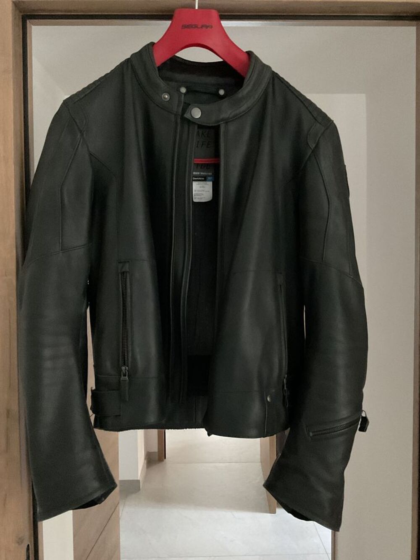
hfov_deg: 48.2
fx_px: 469
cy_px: 280
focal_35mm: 29
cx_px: 210
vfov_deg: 61.7
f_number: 1.8
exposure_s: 1/17
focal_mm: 3
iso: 640
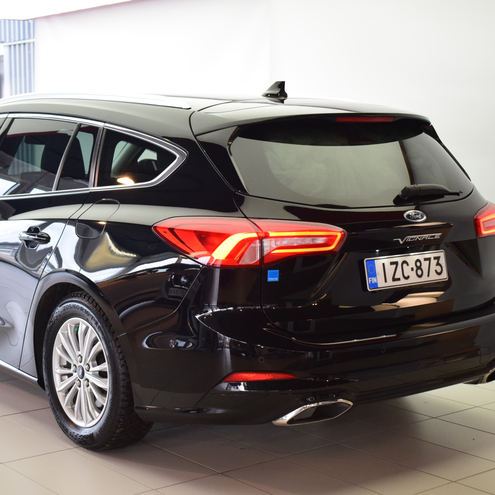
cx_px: 174
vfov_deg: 26.5
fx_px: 1052
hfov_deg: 26.4
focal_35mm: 65
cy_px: 247
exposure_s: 1/200
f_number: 4.5
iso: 1600
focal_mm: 34
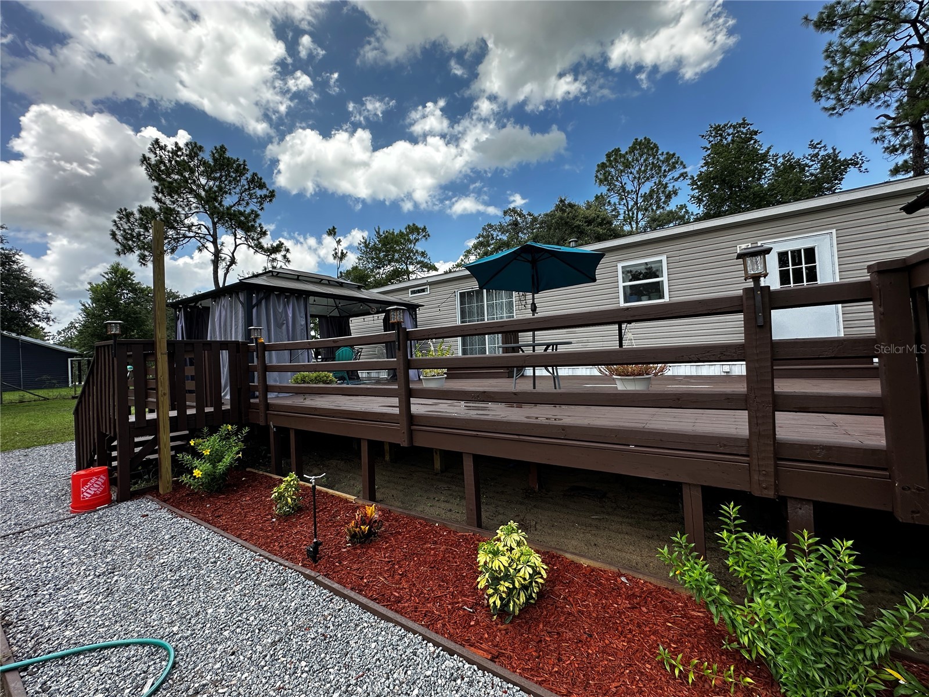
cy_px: 348
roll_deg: +3.2
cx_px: 464
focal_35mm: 14
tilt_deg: +0.6
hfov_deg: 102.1
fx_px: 376
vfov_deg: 85.7
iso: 40
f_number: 2.2
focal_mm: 2.22
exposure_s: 1/703
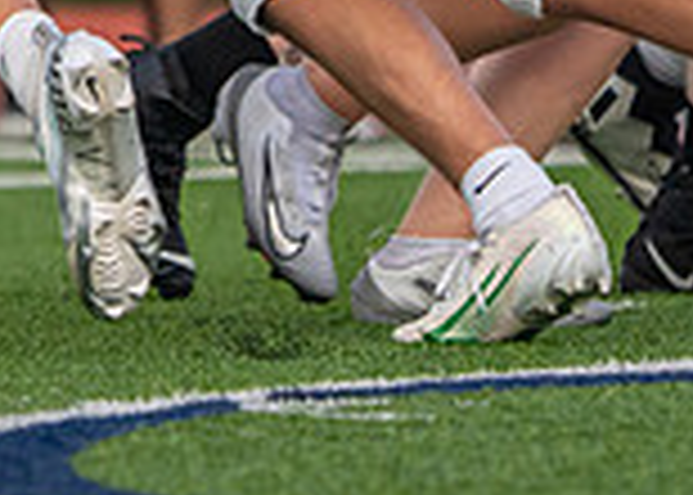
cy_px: -504
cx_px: -432
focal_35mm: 1452
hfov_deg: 1.4
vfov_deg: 1.0
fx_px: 28578
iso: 1000
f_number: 5.6
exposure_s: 1/1600
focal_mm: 303
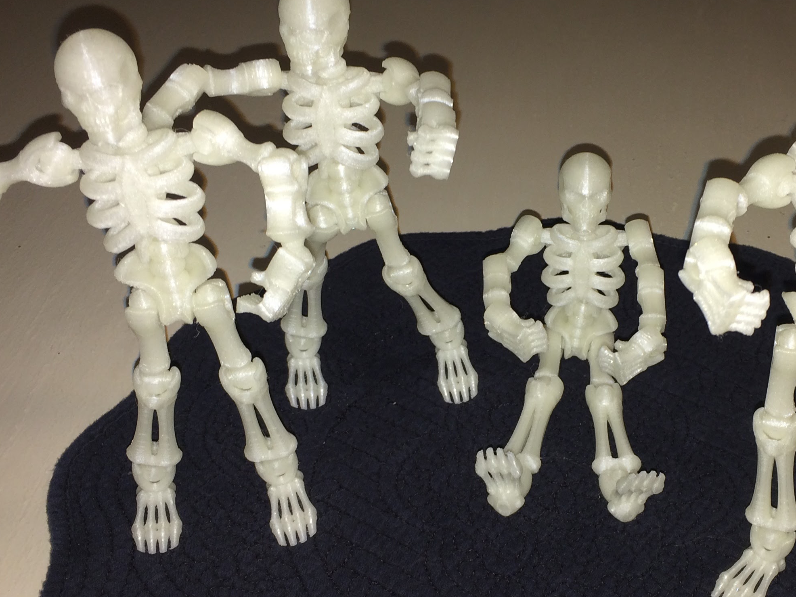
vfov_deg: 30.2
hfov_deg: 39.3
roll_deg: -1.2
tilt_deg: -39.9
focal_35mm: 48
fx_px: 1104
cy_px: 327
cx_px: 508
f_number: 2.2
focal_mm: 4.15
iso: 32
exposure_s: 1/38
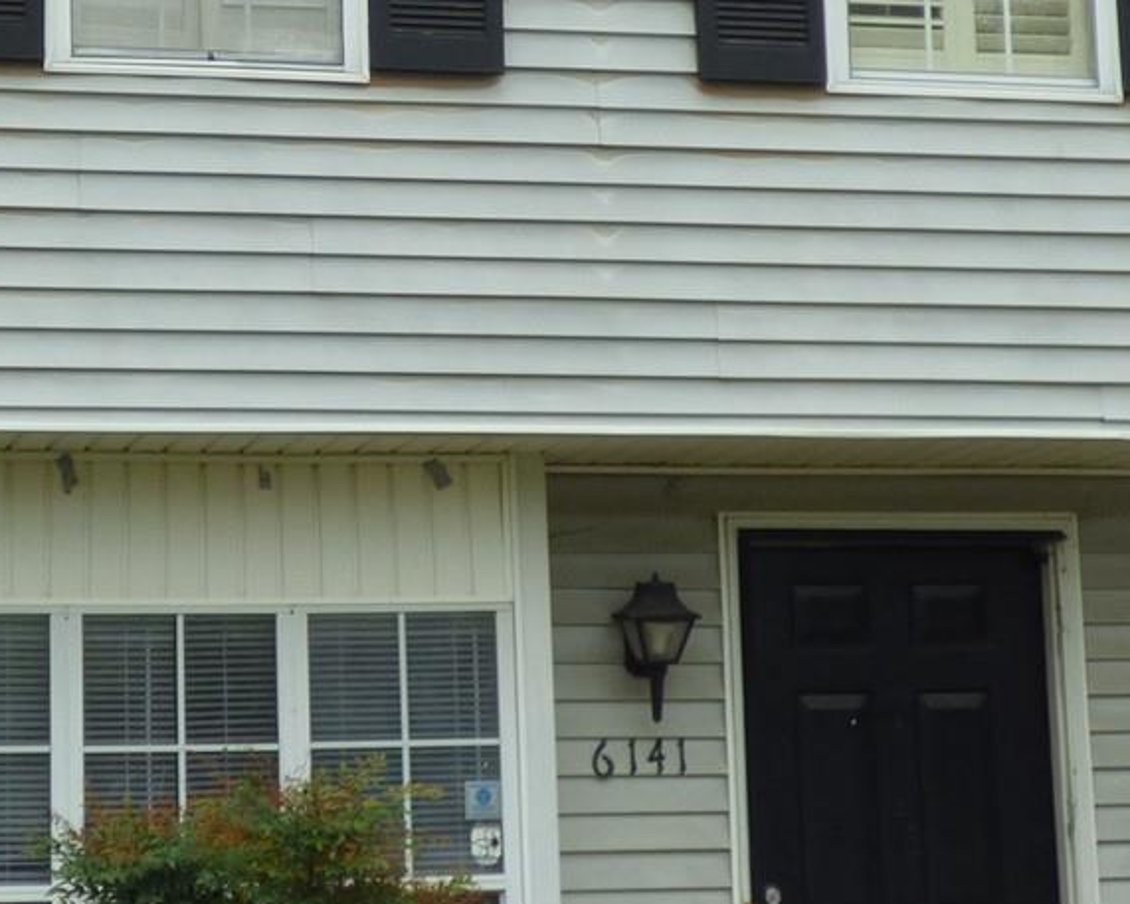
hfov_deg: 18.2
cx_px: 354
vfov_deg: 14.6
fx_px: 3512
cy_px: 237
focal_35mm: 105
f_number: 3.3
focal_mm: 5.29
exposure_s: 1/200
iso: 100
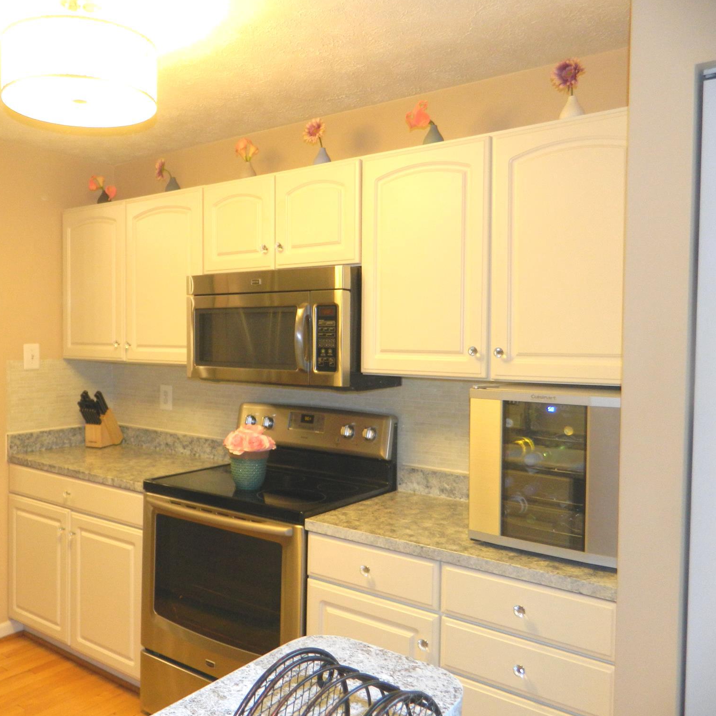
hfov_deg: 53.0
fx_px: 702
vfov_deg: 54.0
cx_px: 238
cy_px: 360
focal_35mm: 30
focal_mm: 4.5
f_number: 3.1
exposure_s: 1/30
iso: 200
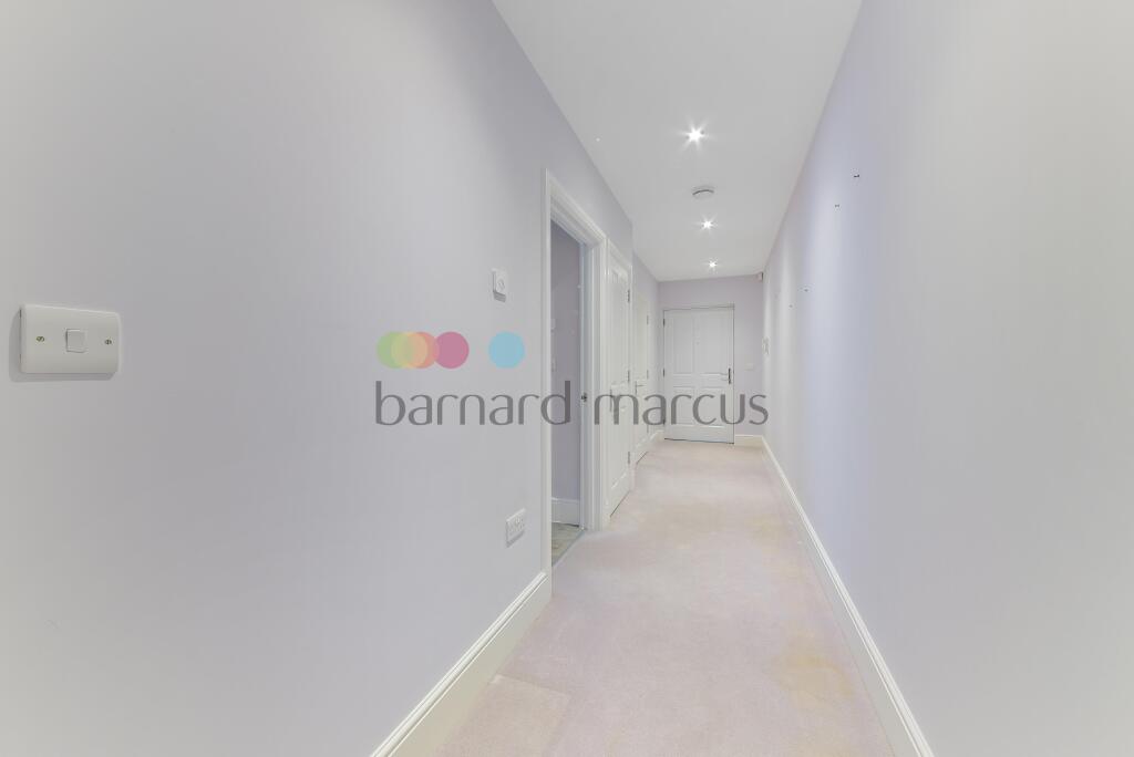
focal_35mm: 12
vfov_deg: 90.1
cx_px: 567
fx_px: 378
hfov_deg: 112.6
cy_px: 378
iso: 200
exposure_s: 1.3
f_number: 16
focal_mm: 12
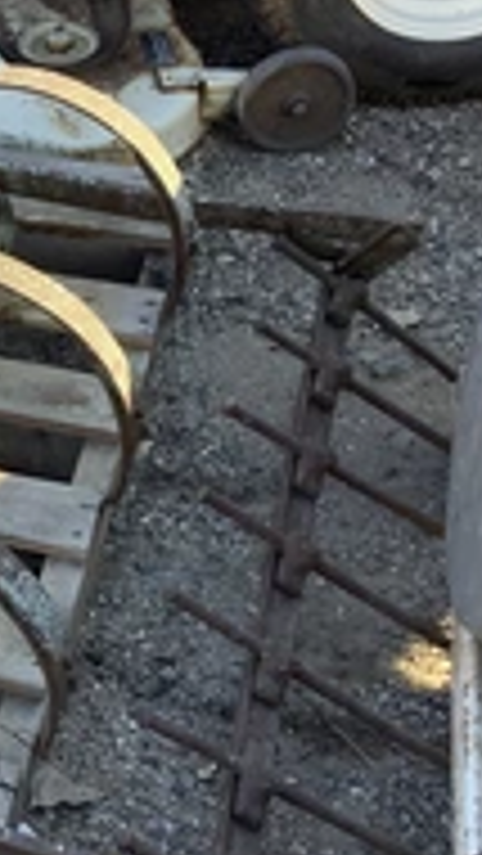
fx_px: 1612
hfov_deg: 15.5
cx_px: -275
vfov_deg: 29.7
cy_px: 374
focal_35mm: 71
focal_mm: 3.3
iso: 25
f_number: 2.4
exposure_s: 1/120
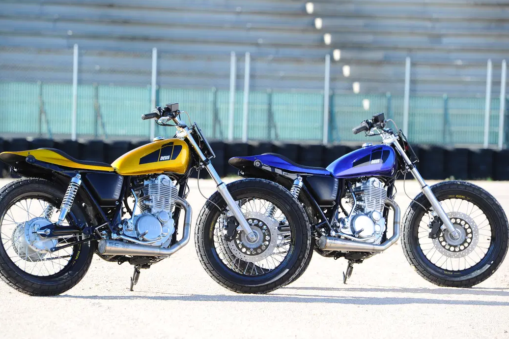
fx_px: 2783
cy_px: 177
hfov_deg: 10.4
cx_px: 226
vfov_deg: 7.0
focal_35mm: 197
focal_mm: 170
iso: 200
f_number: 5
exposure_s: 1/320
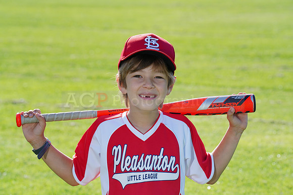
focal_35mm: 197
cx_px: 146
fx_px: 1604
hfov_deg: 10.4
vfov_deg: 7.0
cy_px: 98
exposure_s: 1/200
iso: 200
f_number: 10
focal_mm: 197
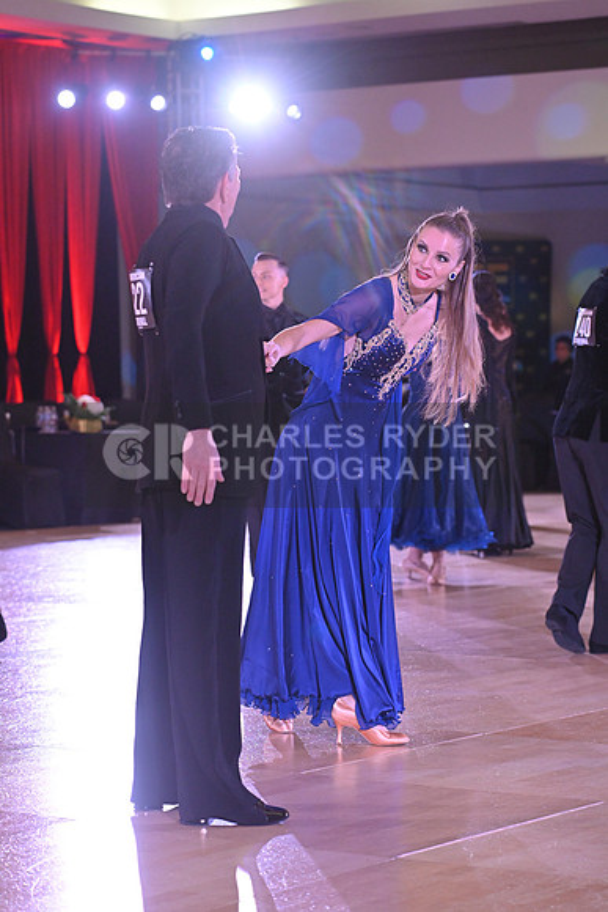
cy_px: 456
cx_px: 304
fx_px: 2582
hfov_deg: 13.4
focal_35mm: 102
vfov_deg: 20.0
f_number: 5
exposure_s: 1/320
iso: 3200
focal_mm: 102
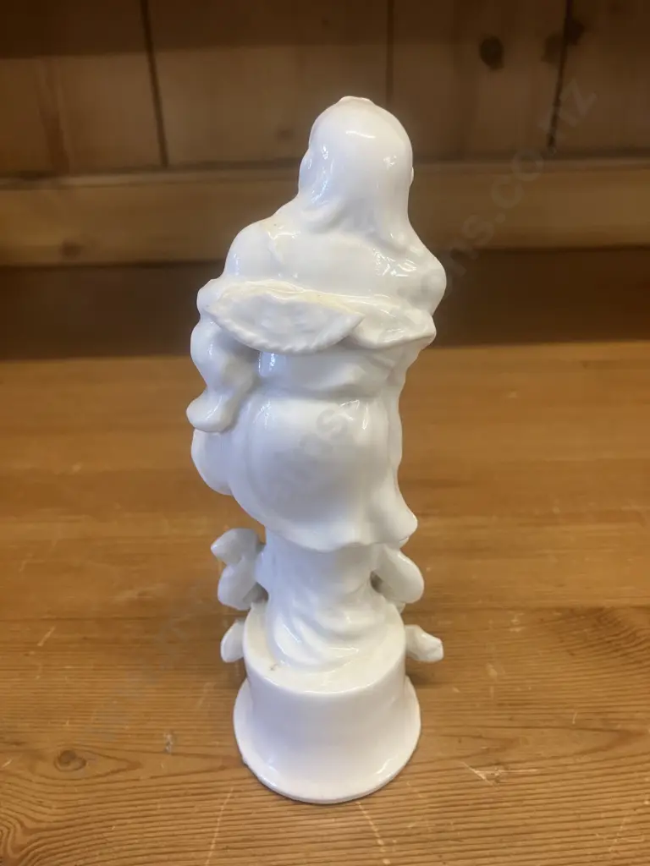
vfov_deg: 63.4
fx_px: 701
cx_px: 325
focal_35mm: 28
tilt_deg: -30.2
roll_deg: +2.5
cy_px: 433
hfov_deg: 49.7
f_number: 1.8
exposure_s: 1/50
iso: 125
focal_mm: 3.99
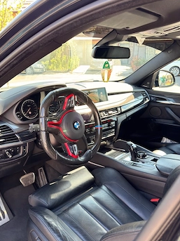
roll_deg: -0.2
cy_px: 120
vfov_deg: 63.5
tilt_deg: -19.4
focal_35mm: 28
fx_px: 194
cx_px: 76
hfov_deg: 49.5
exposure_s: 1/190
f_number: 1.78
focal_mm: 6.76
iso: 64
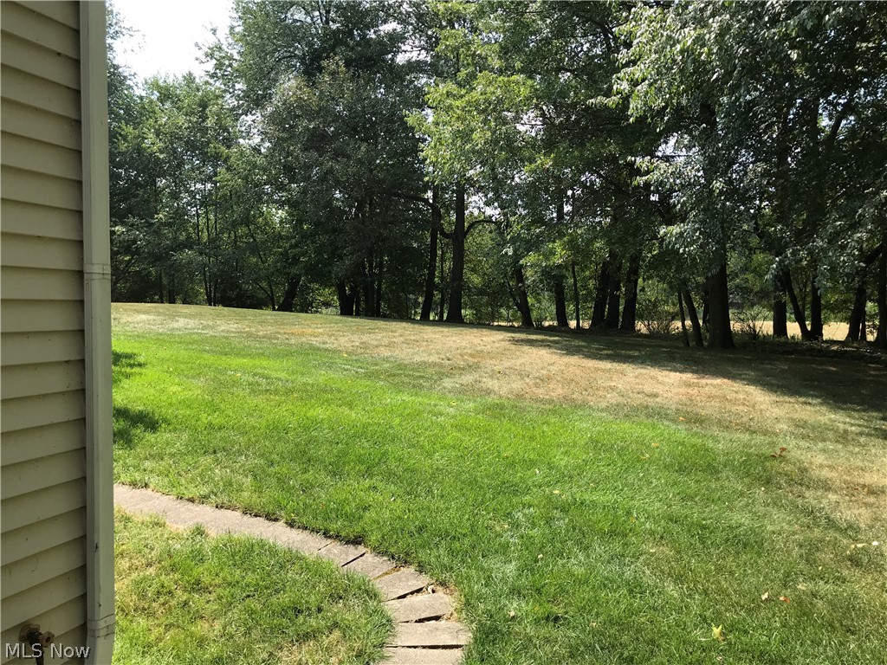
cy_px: 332
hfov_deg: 63.4
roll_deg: +0.5
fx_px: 717
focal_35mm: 28
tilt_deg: -2.0
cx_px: 444
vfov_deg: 49.7
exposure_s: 1/704
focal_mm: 3.99
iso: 20
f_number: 1.8
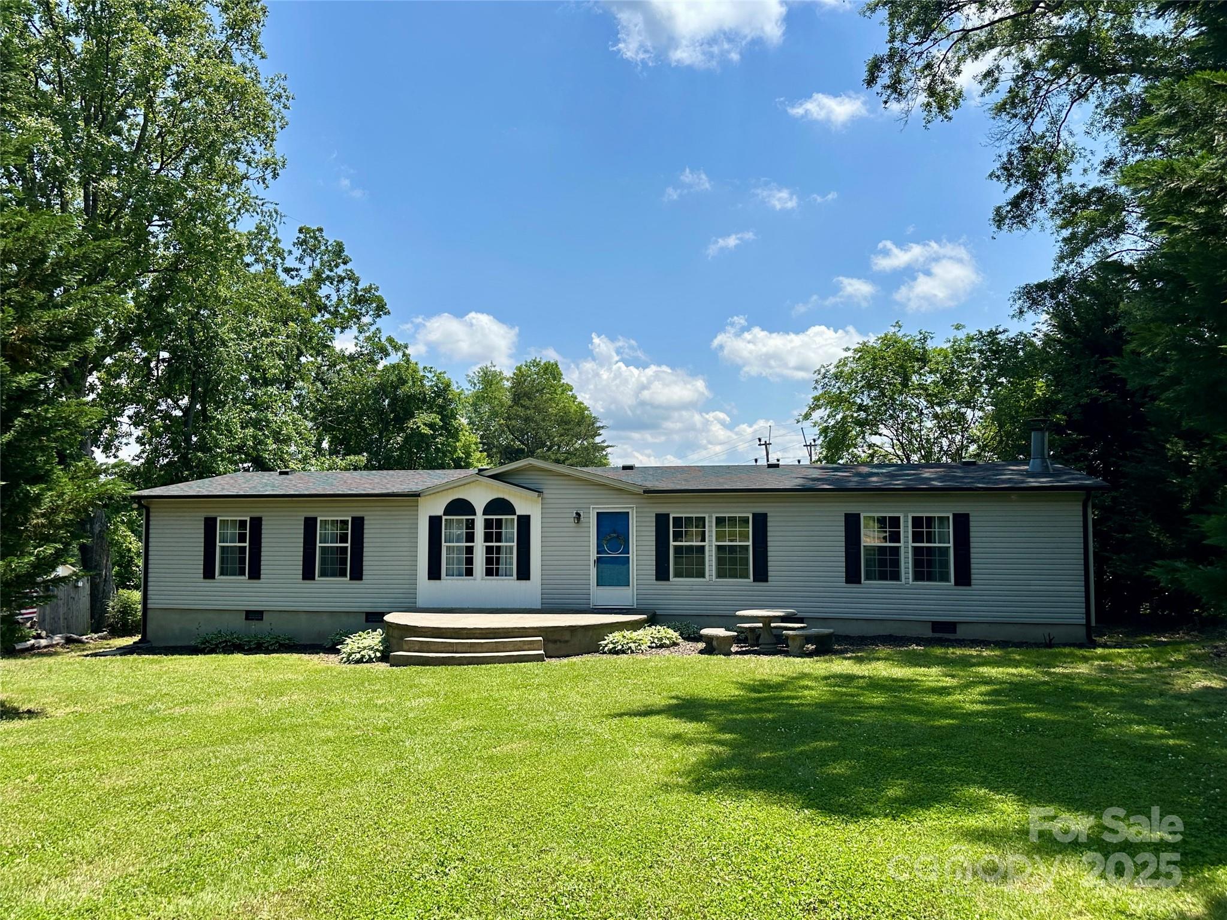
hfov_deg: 71.6
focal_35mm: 24
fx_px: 851
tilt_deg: +3.5
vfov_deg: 56.8
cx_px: 614
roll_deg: -1.4
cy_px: 460
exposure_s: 1/4762
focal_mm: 6.86
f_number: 1.78
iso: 80
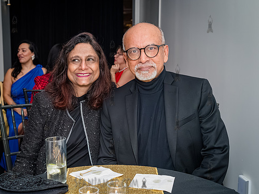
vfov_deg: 33.6
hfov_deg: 43.5
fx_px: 322
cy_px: 99
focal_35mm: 43
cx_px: 98
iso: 8000
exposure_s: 1/400
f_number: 5
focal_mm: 35
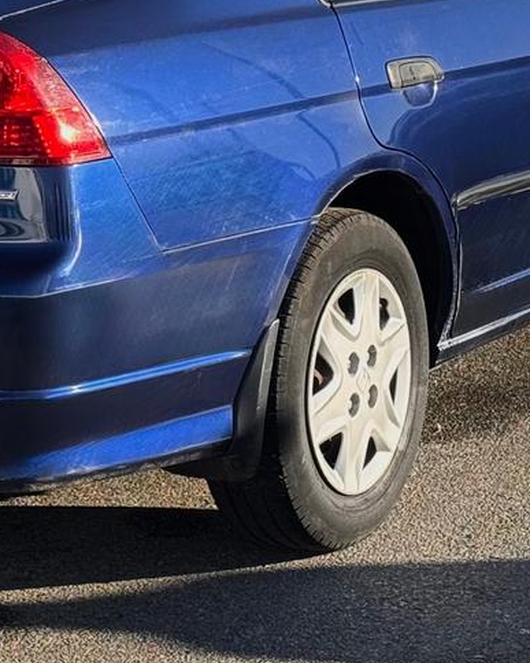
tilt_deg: -6.2
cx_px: 70
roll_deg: +0.4
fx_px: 2432
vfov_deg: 15.4
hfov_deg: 12.4
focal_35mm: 124
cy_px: 134
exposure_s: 1/1076
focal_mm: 6.76
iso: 64
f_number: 1.78
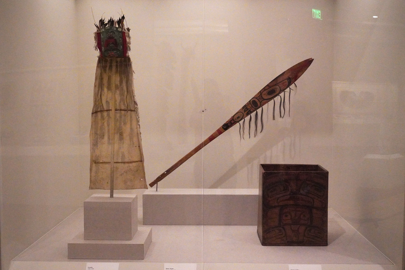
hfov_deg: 46.4
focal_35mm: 42
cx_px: 202
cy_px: 135
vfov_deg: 31.9
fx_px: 473
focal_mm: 42
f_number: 5.6
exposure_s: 1/100
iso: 12800
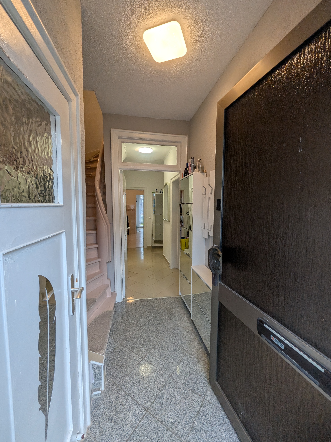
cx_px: 166
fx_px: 166
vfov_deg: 106.2
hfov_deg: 89.9
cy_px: 221
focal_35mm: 13
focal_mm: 1.54
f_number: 2.2
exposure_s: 1/96.5
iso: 39
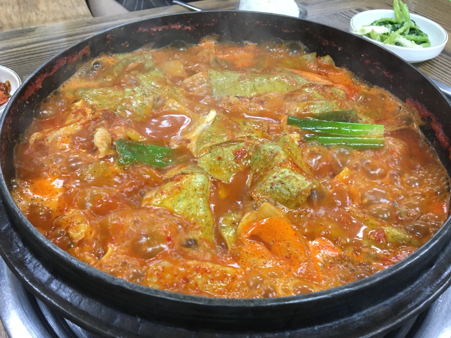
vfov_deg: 48.2
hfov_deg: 61.7
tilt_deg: -42.0
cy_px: 169
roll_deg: -2.5
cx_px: 226
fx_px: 378
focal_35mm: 29
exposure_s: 1/30
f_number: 2.2
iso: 125
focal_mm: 4.15
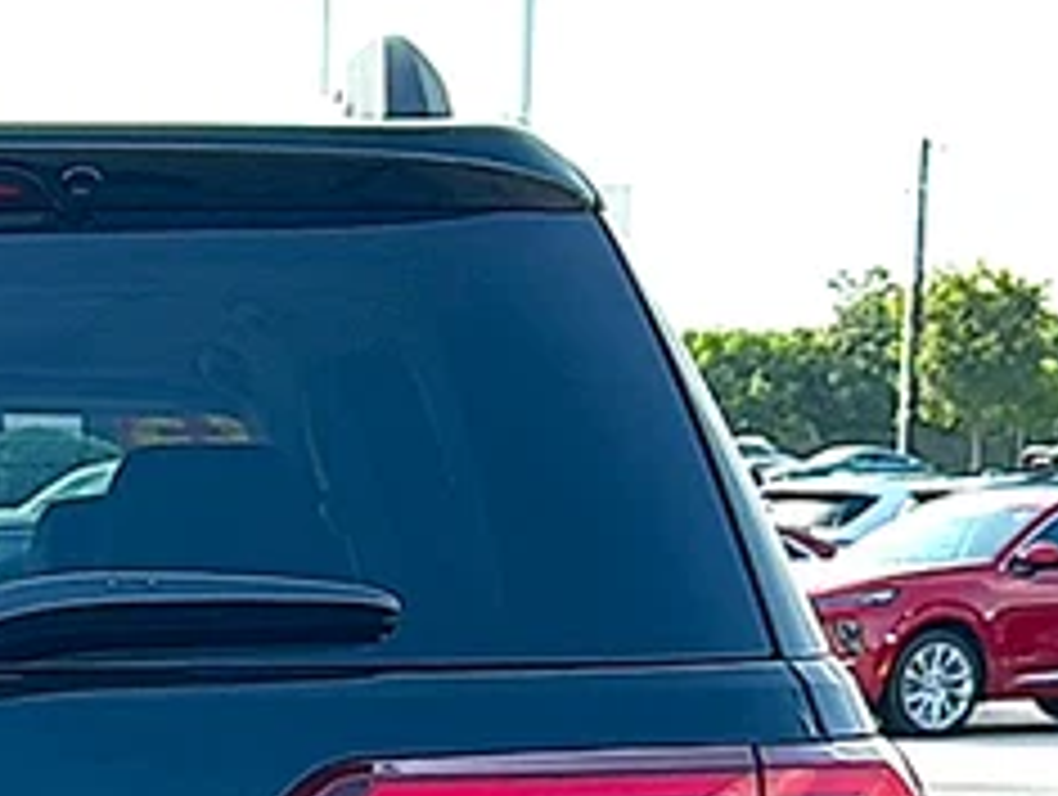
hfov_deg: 17.1
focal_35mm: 110
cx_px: -203
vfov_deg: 12.9
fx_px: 3367
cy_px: 1122
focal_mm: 6.86
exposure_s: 1/1416
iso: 80
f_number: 1.78
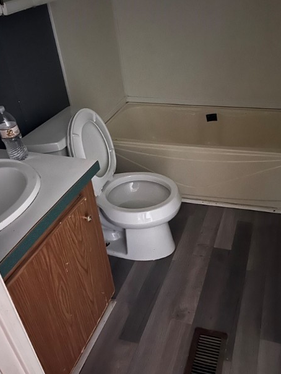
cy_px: 188
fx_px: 357
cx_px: 166
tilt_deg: -32.9
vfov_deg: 55.3
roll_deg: +4.8
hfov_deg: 42.8
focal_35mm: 33
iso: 2500
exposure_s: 1/9
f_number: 1.6
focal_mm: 5.1
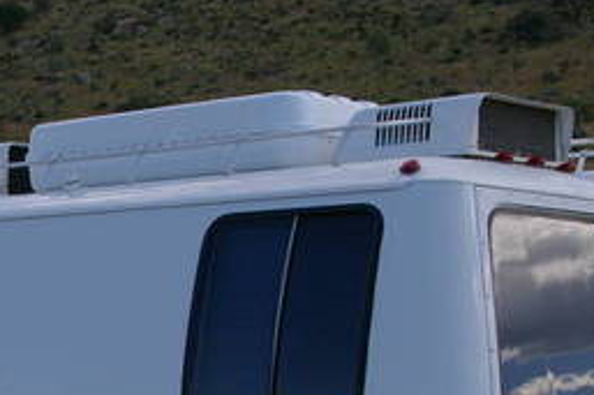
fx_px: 1790
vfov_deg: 12.6
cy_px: 304
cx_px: 25
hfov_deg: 18.4
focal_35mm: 109
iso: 200
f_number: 8
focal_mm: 23
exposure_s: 1/350
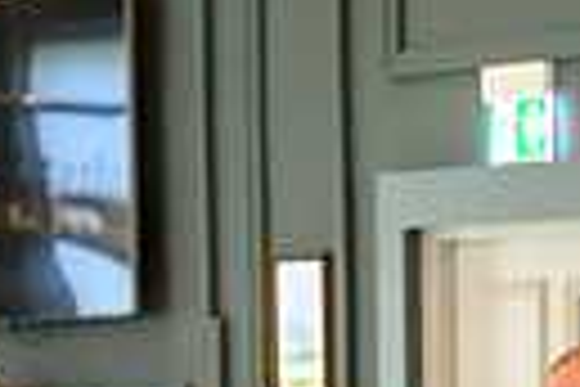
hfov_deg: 5.1
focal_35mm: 396
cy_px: 817
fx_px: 6380
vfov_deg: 3.4
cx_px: 1021
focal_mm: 88
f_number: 2.8
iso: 5000
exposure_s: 1/400
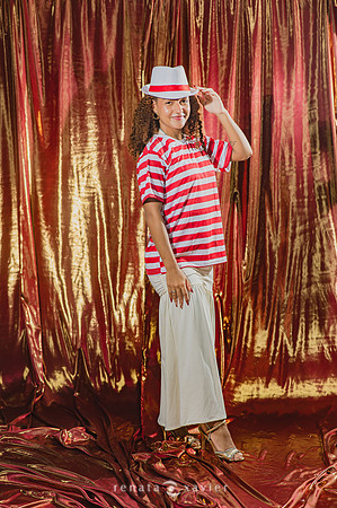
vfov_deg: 23.9
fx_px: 1196
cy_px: 254
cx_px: 168
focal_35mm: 85
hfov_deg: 16.0
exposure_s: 1/200
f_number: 2.5
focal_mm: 85
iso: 200
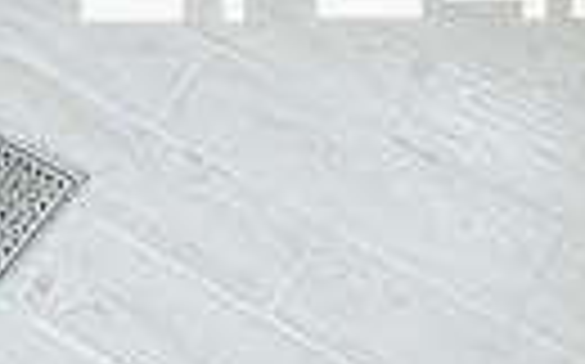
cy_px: -108
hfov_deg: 19.4
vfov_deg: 12.3
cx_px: 634
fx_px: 1643
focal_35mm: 103
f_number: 9
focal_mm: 11
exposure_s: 1/30
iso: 800
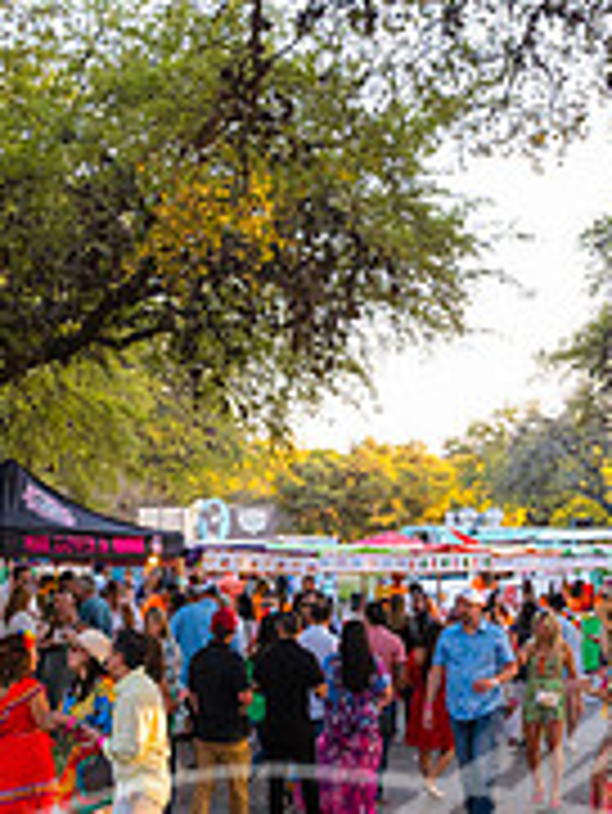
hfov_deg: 19.8
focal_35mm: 74
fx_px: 1742
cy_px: 436
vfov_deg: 26.3
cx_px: 428
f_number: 4
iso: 1600
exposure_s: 1/1000
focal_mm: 24
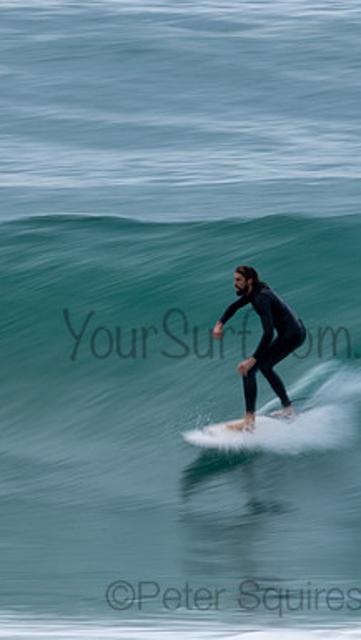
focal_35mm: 1184
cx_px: 235
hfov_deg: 1.0
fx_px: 20118
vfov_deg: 1.8
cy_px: 320
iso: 100
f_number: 22
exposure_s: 1/20
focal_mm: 500
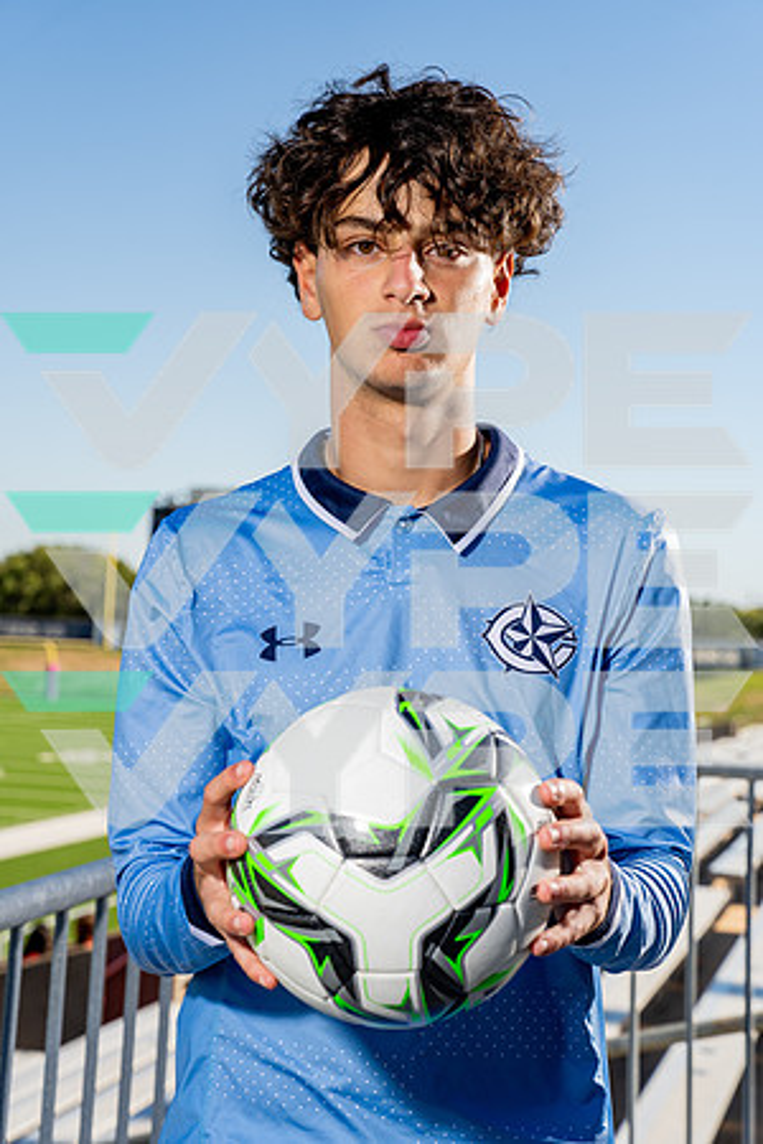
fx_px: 2225
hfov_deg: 19.5
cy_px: 572
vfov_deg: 28.8
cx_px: 382
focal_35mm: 70
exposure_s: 1/250
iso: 100
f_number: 7.1
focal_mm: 70
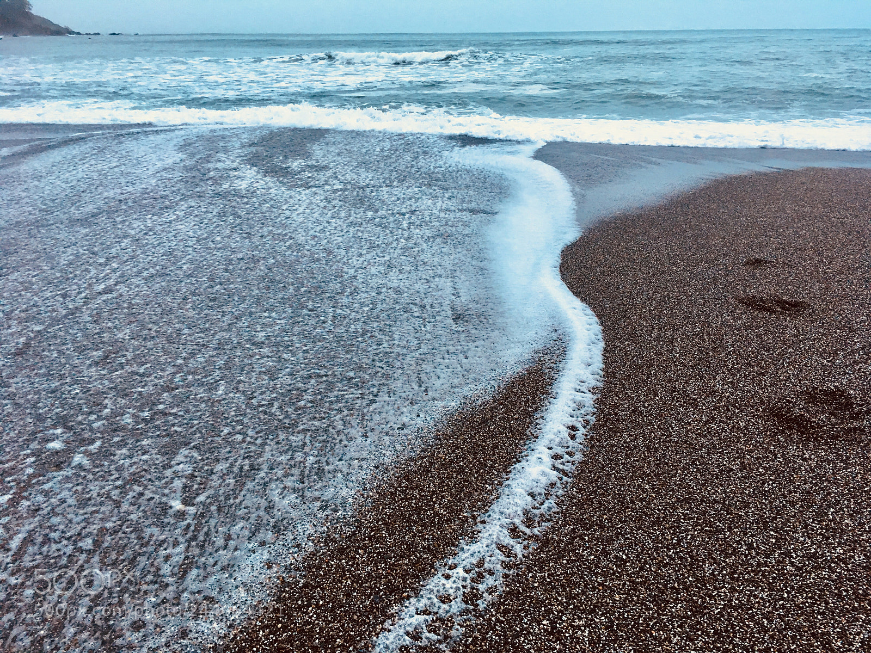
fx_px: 730
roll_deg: +0.7
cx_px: 436
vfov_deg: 48.2
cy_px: 326
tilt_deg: -22.3
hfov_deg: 61.7
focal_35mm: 29
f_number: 2.2
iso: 40
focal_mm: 4.15
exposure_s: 1/30
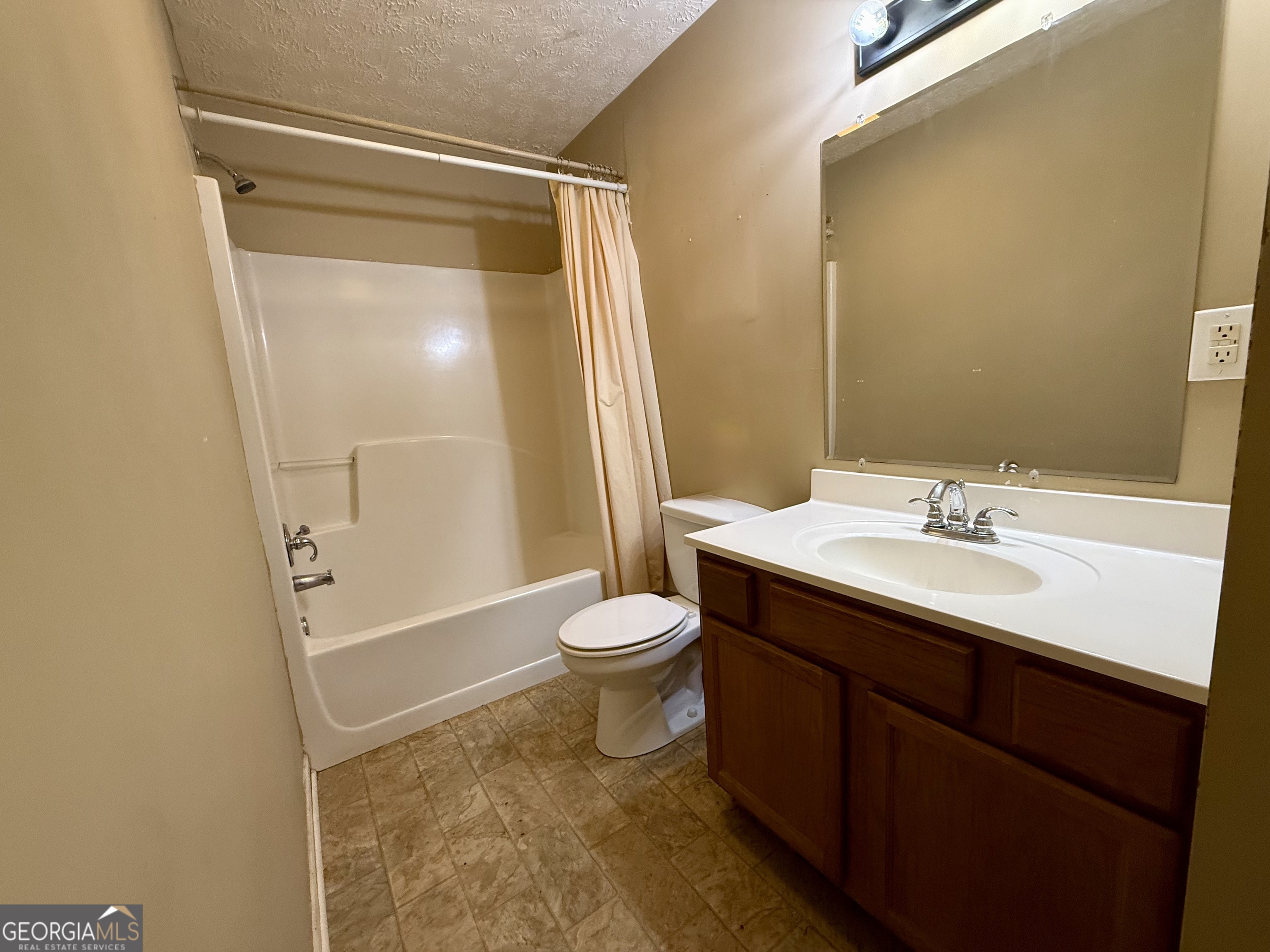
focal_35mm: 14
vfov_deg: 85.7
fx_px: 514
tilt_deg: -8.8
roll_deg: +4.1
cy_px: 476
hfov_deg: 102.1
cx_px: 635
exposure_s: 1/60
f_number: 2.2
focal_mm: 2.22
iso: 200
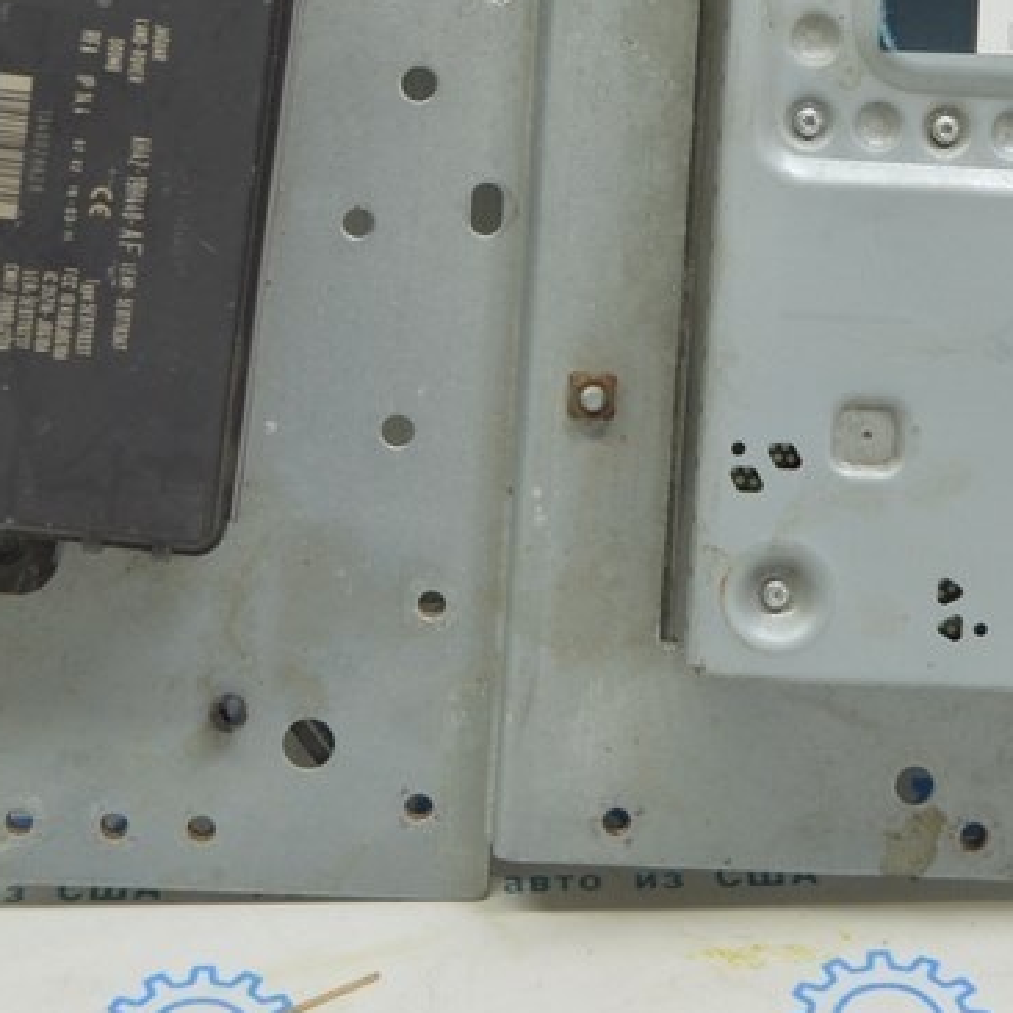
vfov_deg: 16.1
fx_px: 3543
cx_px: 595
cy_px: 115
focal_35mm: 107
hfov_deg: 16.3
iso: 400
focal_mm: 30
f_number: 5.6
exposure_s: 1/20
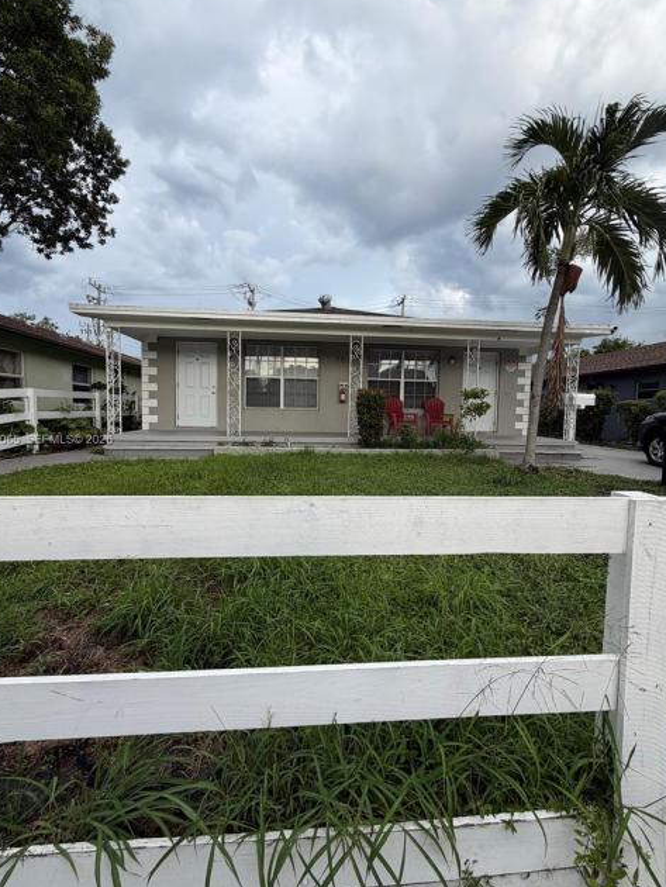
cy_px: 441
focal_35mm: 16
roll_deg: -1.5
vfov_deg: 94.5
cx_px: 337
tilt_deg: -3.8
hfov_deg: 78.1
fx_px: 410
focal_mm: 2.22
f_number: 2.2
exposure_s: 1/502
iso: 50
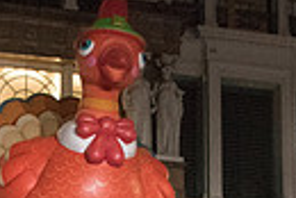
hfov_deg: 18.6
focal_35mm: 107
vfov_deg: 11.5
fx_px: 881
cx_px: 5
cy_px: 397
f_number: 2.8
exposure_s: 1/3200
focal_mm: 24
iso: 8000
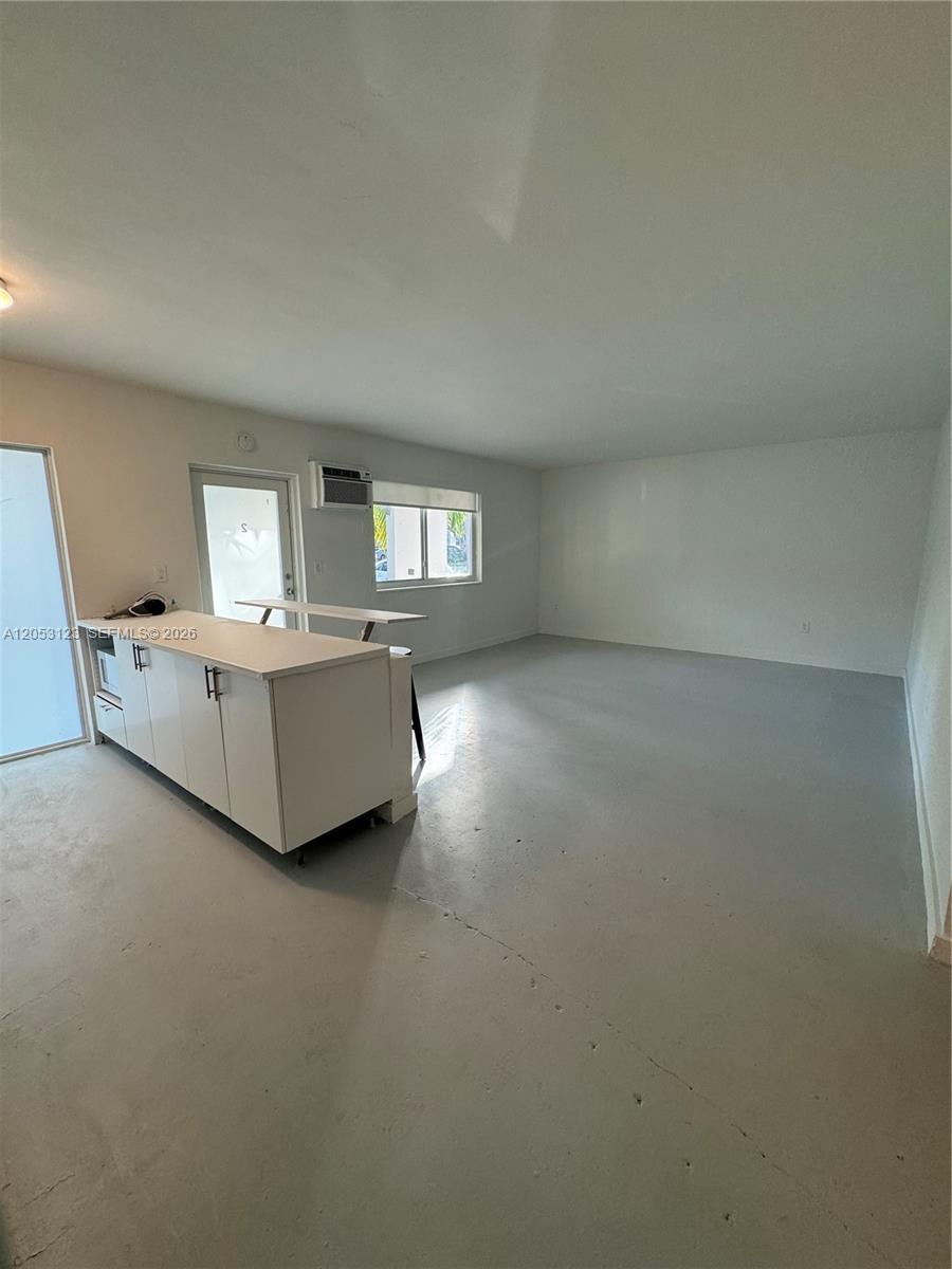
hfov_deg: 85.7
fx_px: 513
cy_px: 634
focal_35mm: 14
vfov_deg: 102.1
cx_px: 476
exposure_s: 1/120
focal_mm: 2.22
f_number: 2.2
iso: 160
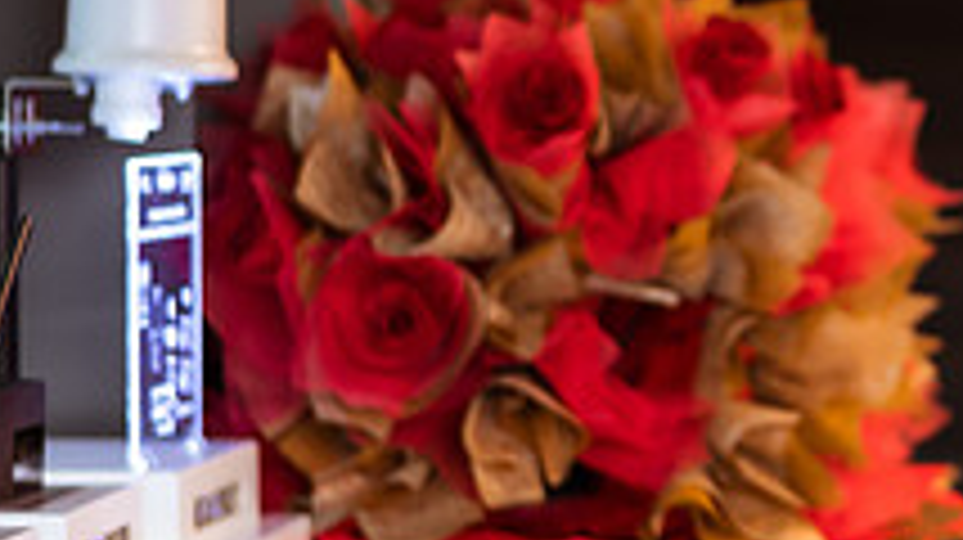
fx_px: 4210
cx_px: 968
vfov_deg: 7.3
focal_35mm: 165
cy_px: 245
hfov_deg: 12.9
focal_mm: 58
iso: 800
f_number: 1.4
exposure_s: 1/125
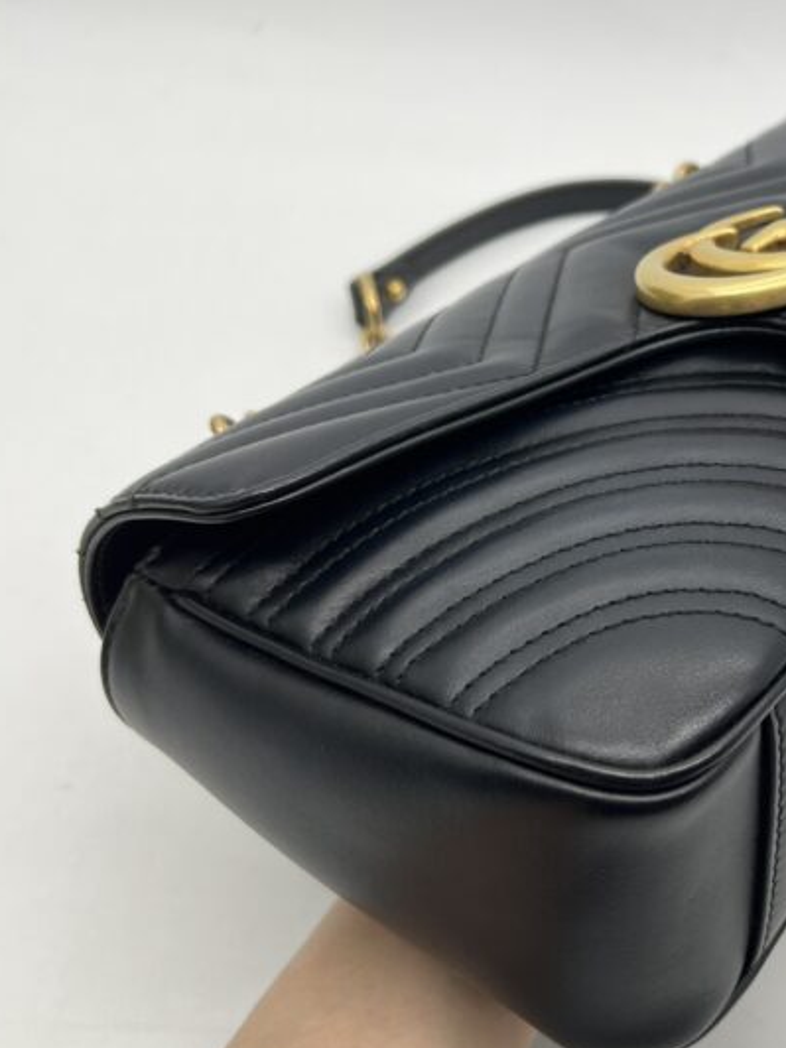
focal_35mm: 50
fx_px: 1514
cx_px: 668
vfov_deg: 38.2
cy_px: 504
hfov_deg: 28.3
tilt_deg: -44.7
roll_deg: -7.6
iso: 32
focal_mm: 5.7
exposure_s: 1/120
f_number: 1.5
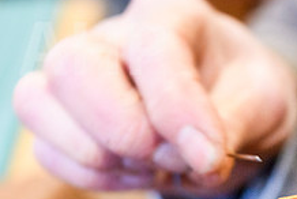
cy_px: 206
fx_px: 851
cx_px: 309
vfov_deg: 13.1
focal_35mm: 103
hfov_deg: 19.2
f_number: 3.5
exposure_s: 1/100
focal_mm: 35
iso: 1000
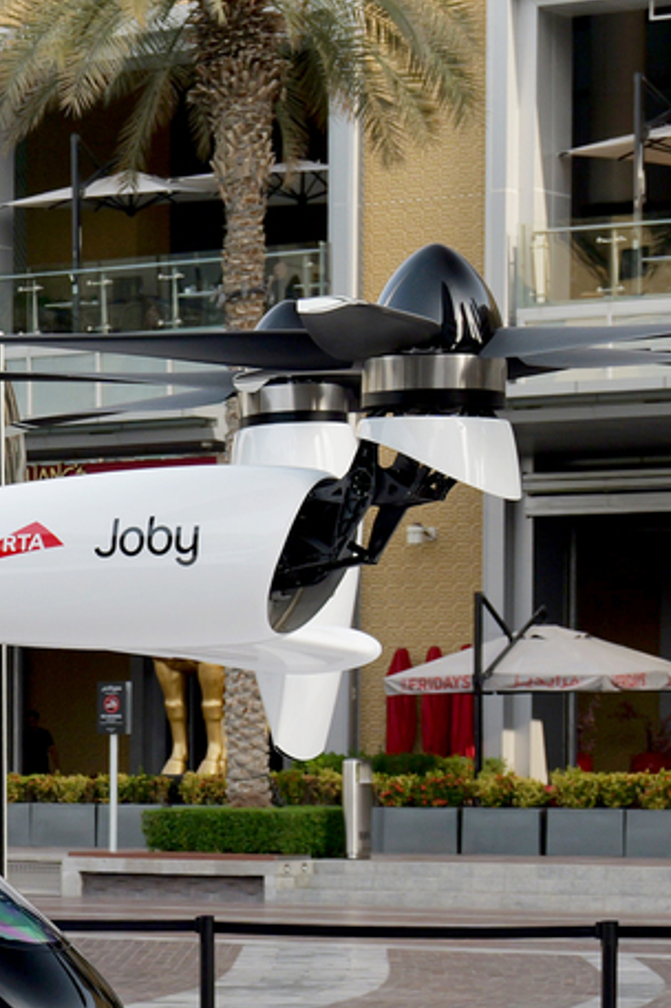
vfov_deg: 13.7
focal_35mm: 148
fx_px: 4144
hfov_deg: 8.6
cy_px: 1015
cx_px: -784
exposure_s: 1/160
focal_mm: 44
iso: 200
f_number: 6.3
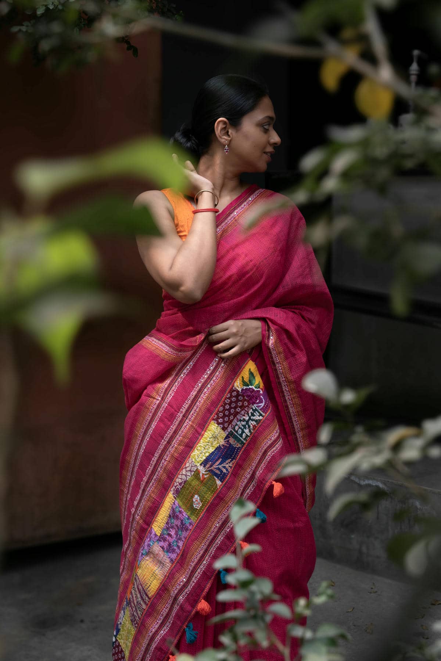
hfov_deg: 19.5
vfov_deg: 28.8
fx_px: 1286
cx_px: 220
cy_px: 330
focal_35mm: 70
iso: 250
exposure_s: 1/60
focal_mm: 70
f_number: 11
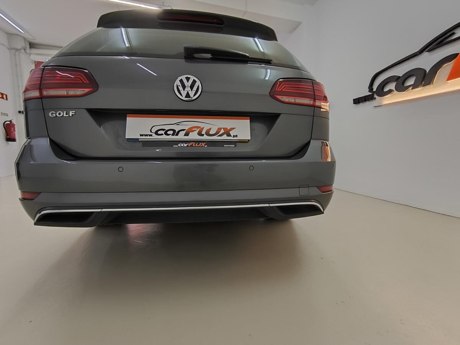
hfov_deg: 94.5
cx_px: 230
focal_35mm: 16
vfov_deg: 78.1
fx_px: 213
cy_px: 172
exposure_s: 1/33.3
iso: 320
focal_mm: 1.65
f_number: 2.2
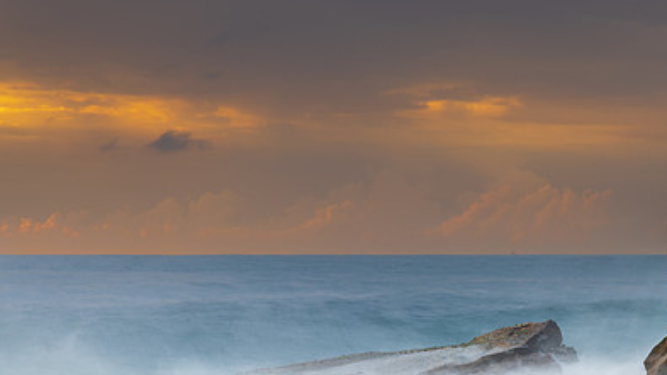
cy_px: 271
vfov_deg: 6.5
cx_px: 490
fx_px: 3325
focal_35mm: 188
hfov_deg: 11.4
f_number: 9
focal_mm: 120
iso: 31
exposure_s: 2
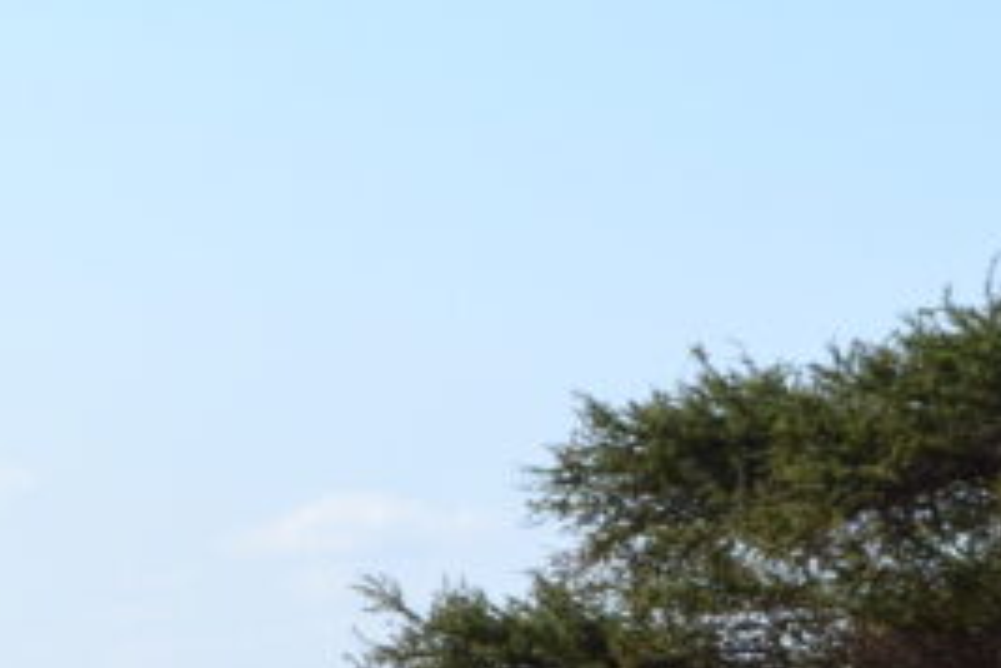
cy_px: 1160
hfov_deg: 5.5
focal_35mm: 371
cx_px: 22
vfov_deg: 3.7
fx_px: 10322
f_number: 11
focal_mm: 55
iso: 400
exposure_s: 1/500
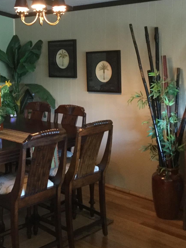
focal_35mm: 54
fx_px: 387
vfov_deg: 35.3
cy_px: 92
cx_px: 50
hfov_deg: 26.7
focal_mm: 3.3
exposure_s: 1/17
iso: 200
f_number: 2.4
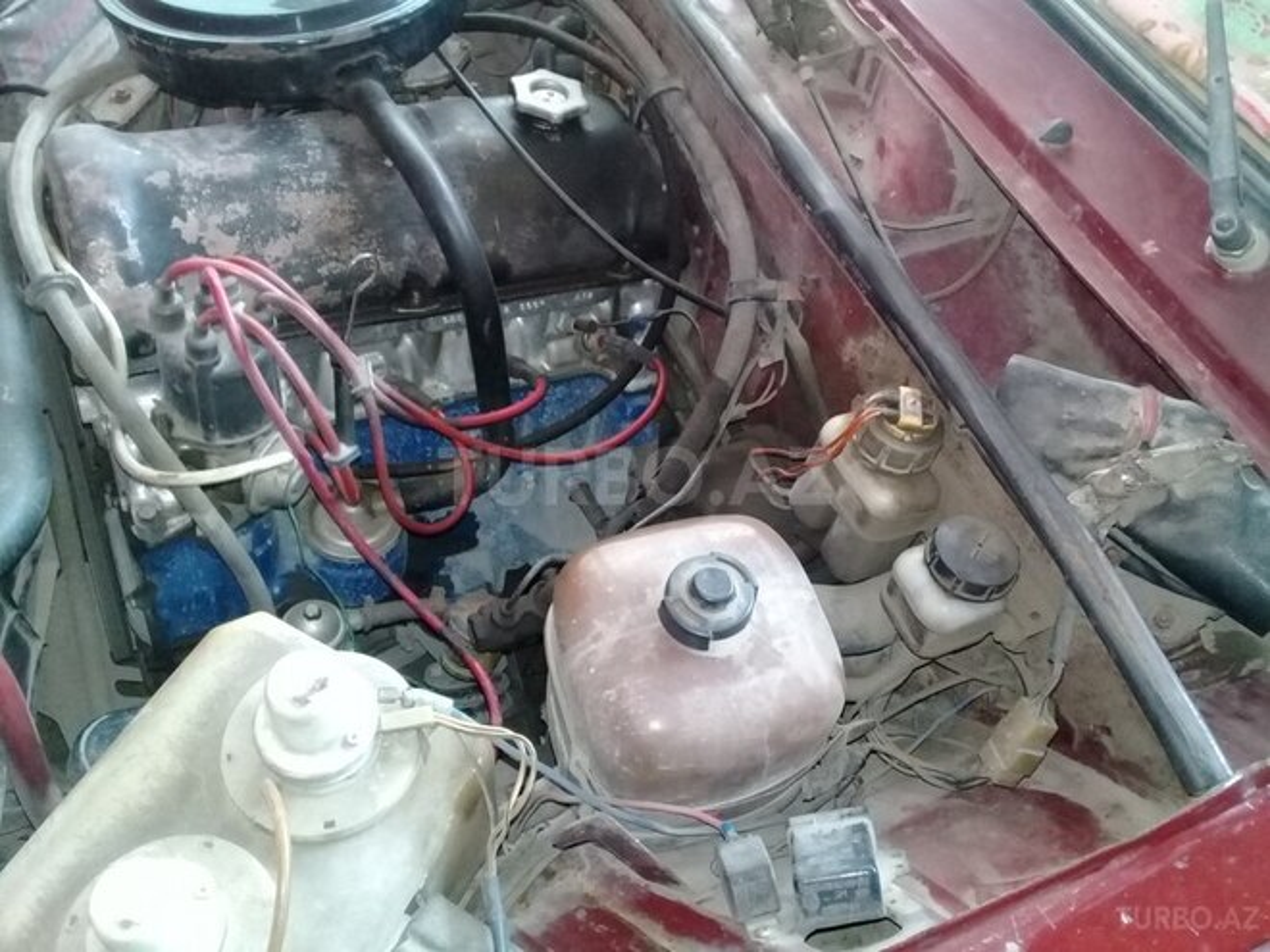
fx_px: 1137
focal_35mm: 31
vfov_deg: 45.4
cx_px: 635
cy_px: 476
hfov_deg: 58.4
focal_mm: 3.3
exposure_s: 1/33
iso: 400
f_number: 2.2
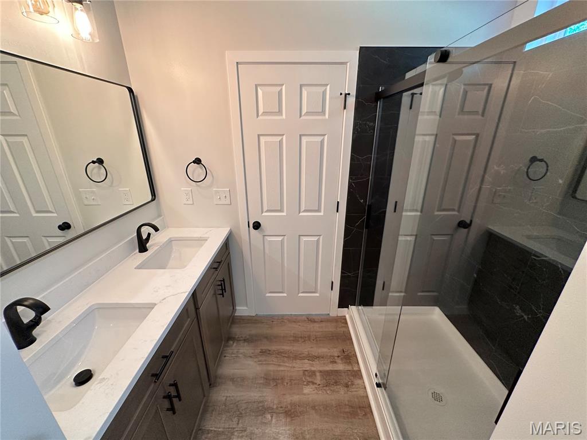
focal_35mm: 14
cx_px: 294
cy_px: 220
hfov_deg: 102.1
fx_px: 237
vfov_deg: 85.7
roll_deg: -0.4
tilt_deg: -21.3
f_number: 2.2
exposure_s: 1/60
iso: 250
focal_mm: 2.22
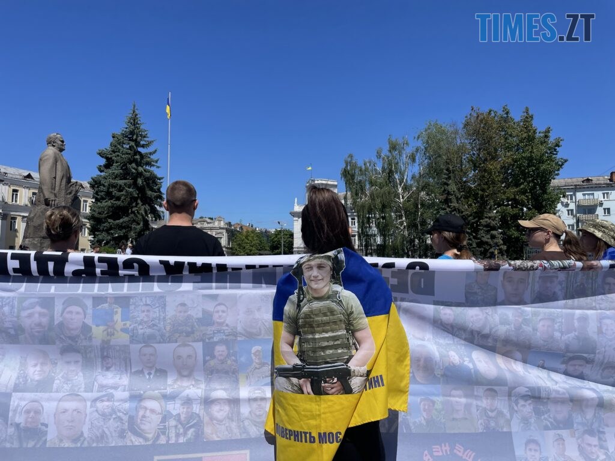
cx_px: 308
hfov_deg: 67.3
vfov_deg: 53.1
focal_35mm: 26
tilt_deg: +5.3
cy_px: 230
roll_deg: -0.3
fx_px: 462
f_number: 1.6
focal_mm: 4.2
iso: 50
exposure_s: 1/13333
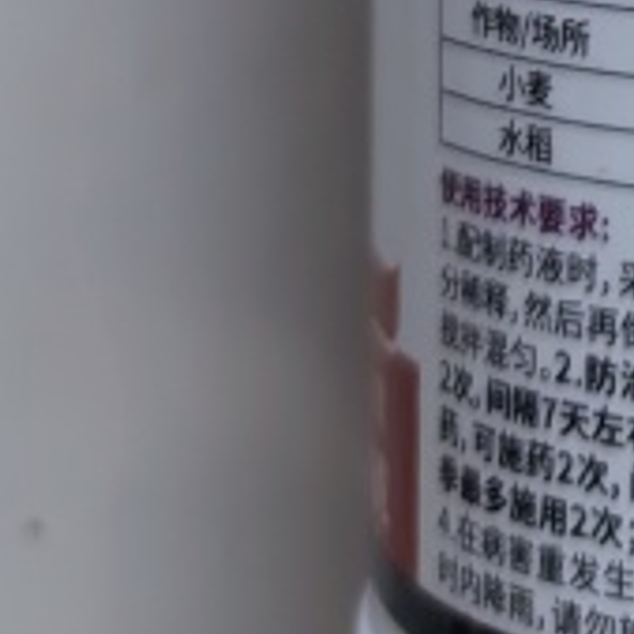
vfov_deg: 10.5
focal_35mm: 151
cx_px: 1024
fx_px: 3129
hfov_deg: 11.0
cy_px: -677
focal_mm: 5.52
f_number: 1.9
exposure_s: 1/100
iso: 250
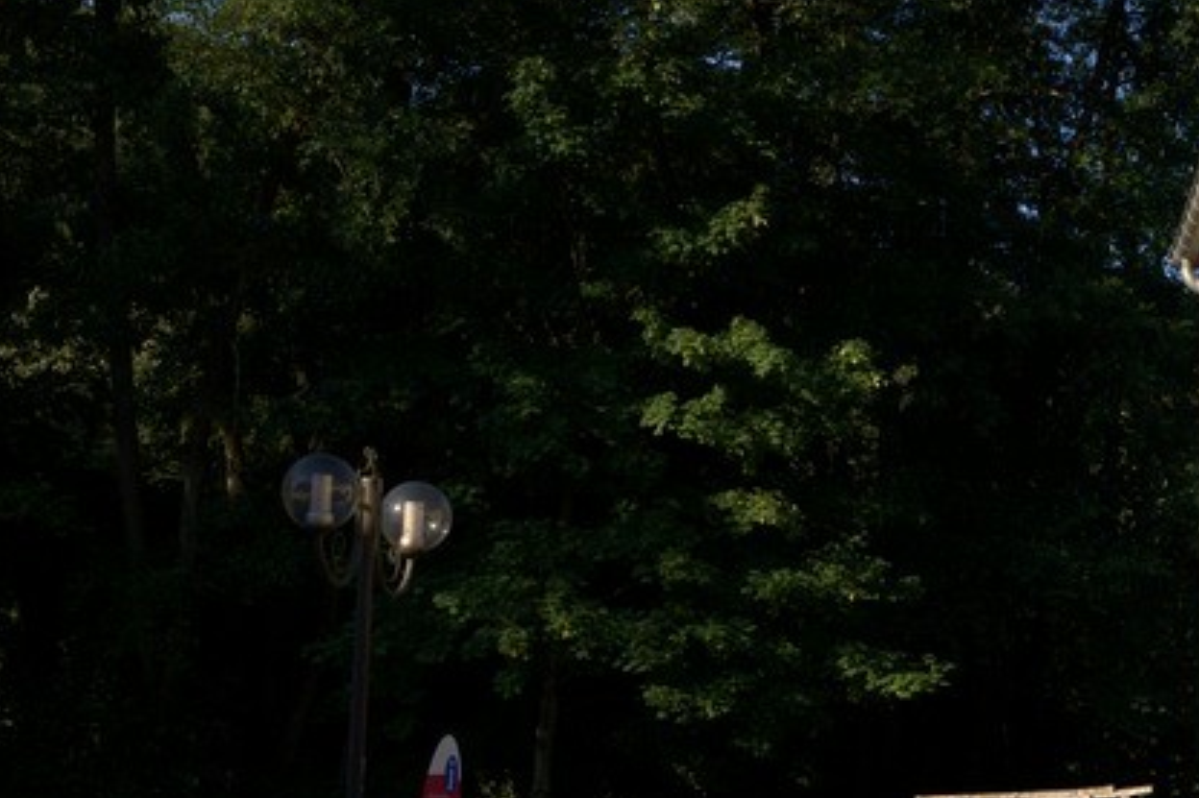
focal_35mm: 101
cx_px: 1239
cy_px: 423
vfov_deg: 13.5
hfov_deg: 19.5
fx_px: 3362
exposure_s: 1/125
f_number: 6.3
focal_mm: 35
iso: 100
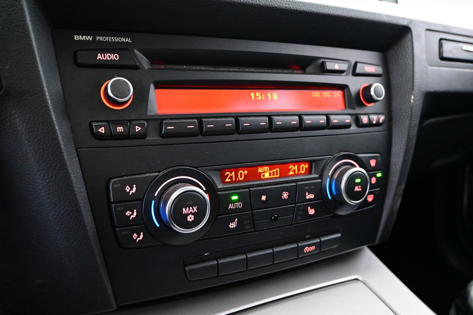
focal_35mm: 29
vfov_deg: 44.6
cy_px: 158
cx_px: 236
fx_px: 384
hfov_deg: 63.2
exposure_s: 1/30
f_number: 3.8
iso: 8000
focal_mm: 19.5
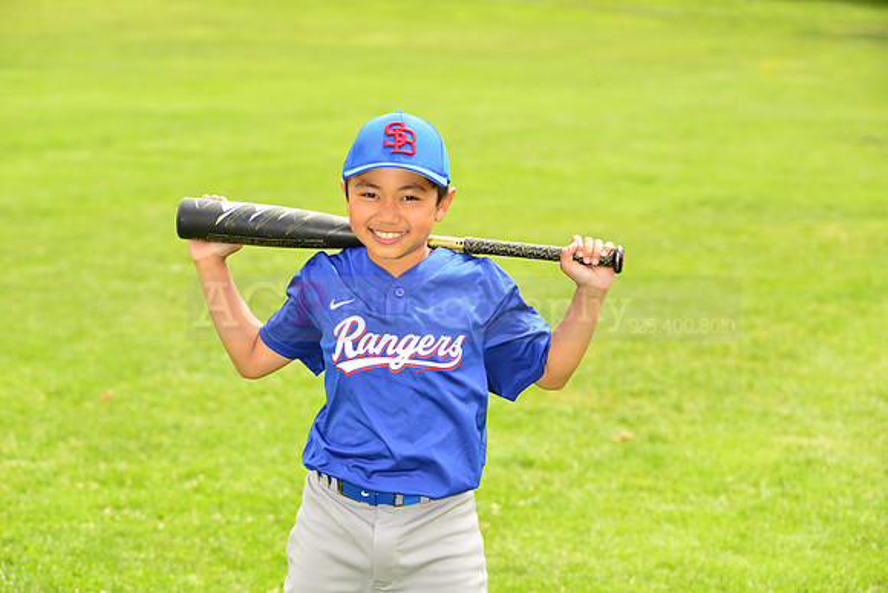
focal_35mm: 100
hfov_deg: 20.4
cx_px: 444
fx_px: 2467
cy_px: 296
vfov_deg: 13.7
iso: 100
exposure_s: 1/250
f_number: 5
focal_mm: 100
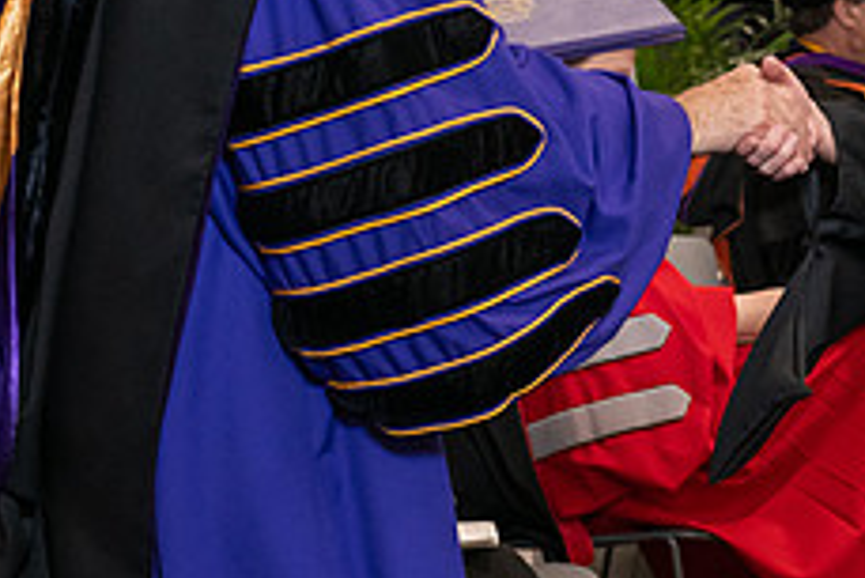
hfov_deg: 13.0
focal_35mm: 157
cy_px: -21
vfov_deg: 8.7
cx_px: 691
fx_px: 3775
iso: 2000
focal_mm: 62
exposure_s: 1/125
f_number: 5
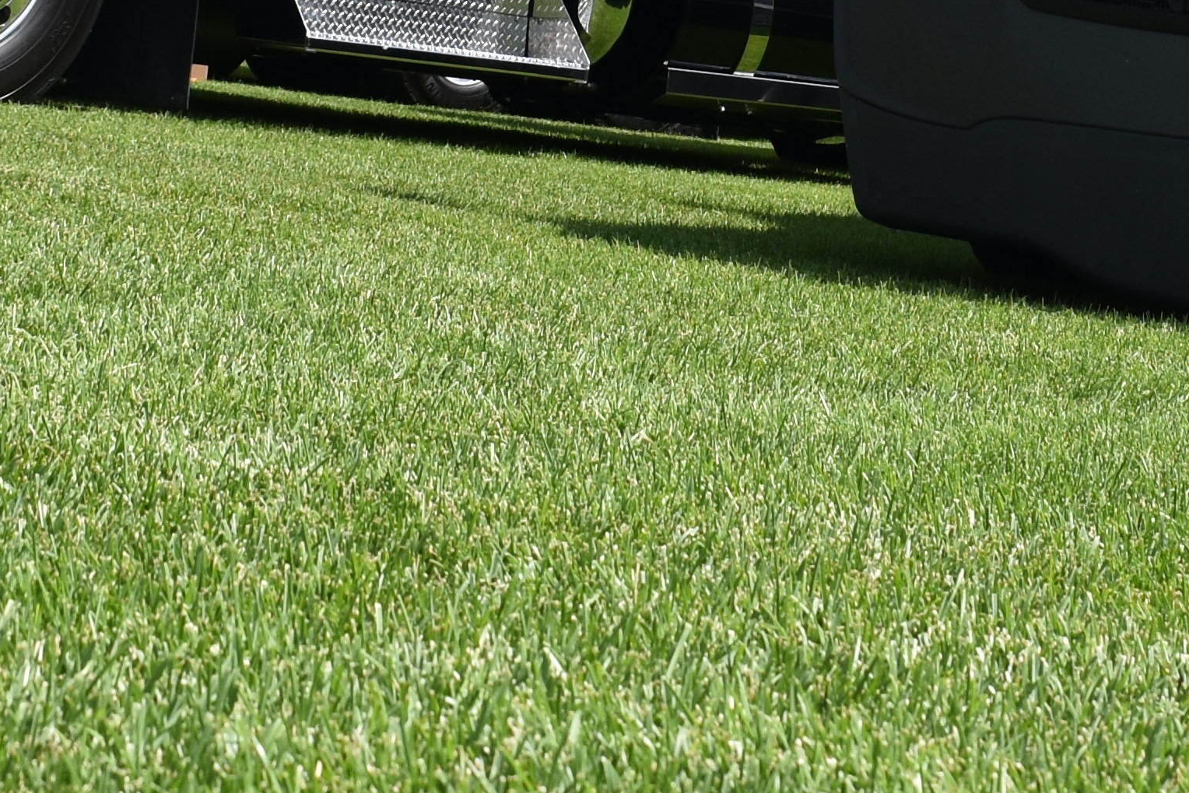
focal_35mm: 106
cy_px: -320
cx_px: 825
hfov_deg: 19.2
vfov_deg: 12.4
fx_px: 3501
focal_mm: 18
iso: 200
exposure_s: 1/320
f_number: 9
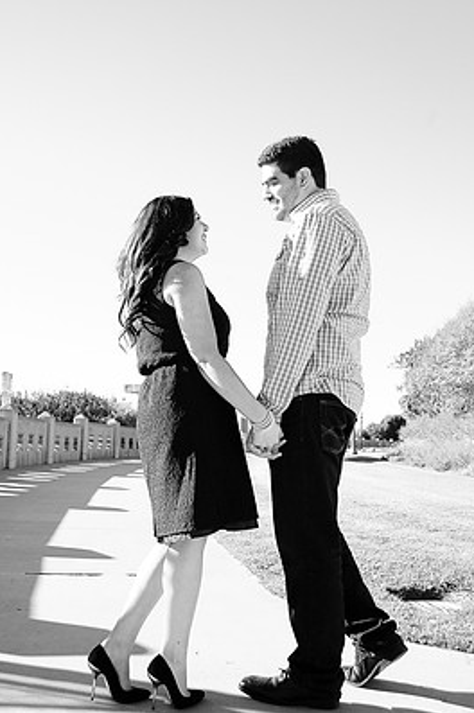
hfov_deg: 38.8
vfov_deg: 55.8
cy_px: 359
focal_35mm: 34
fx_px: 673
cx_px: 222
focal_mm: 30
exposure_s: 1/320
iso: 200
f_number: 5.6
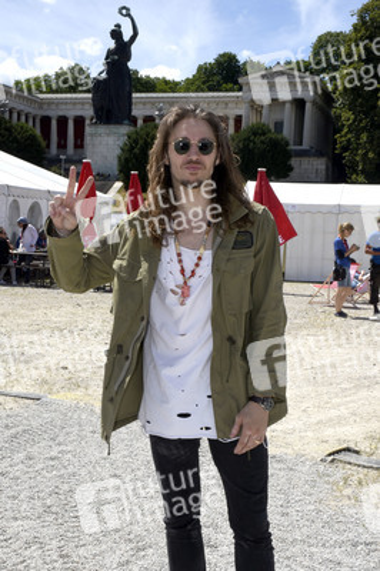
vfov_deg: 43.6
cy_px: 286
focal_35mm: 45
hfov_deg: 29.8
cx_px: 190
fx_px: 714
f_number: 14
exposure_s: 1/160
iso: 100
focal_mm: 30
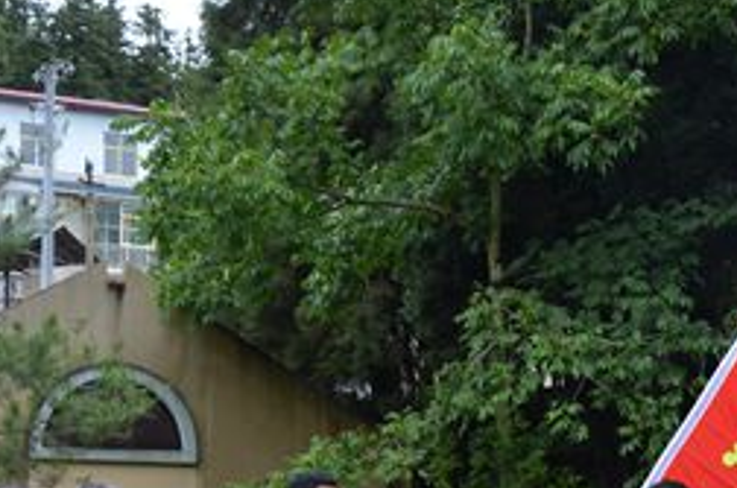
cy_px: 517
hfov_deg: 26.3
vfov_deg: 17.6
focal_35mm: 75
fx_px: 1532
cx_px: 632
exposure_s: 1/160
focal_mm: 18
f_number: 6.3
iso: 200
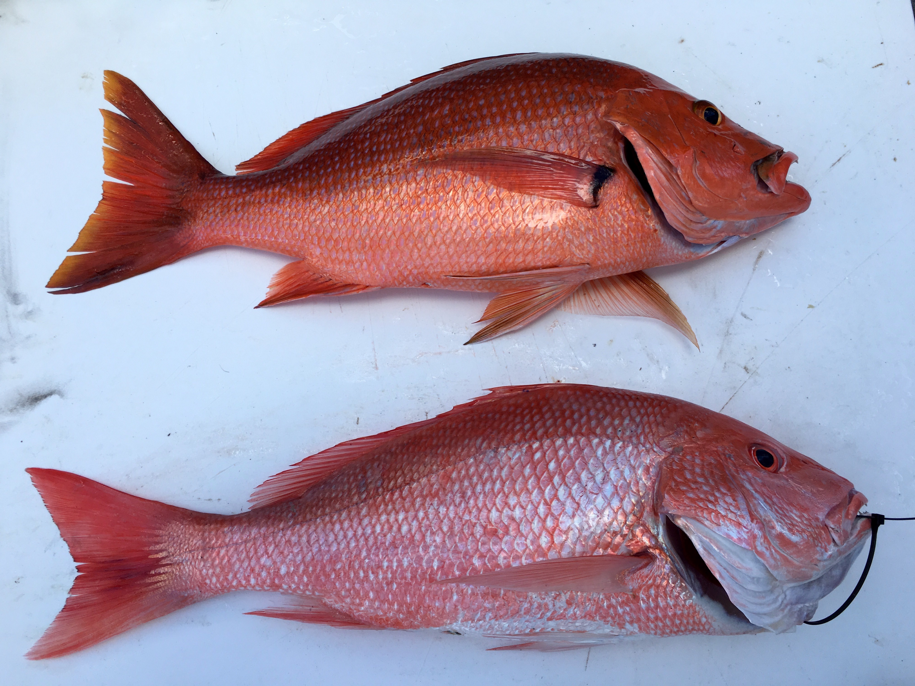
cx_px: 458
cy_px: 343
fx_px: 767
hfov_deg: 61.7
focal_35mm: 29
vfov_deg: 48.2
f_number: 2.2
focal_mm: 4.15
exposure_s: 1/591
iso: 25
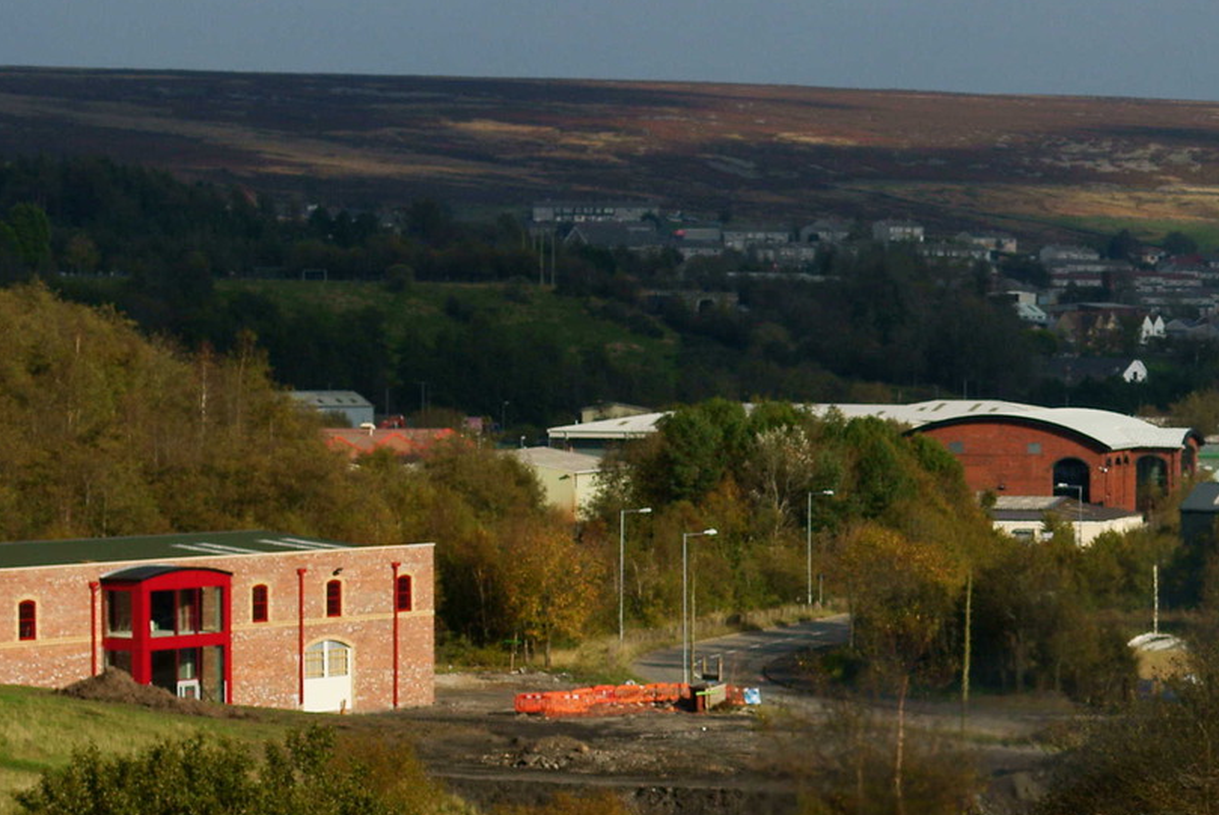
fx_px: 6033
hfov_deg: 11.3
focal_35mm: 178
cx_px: 1413
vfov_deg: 7.7
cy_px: 875
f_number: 9
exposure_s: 1/640
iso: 200
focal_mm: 50
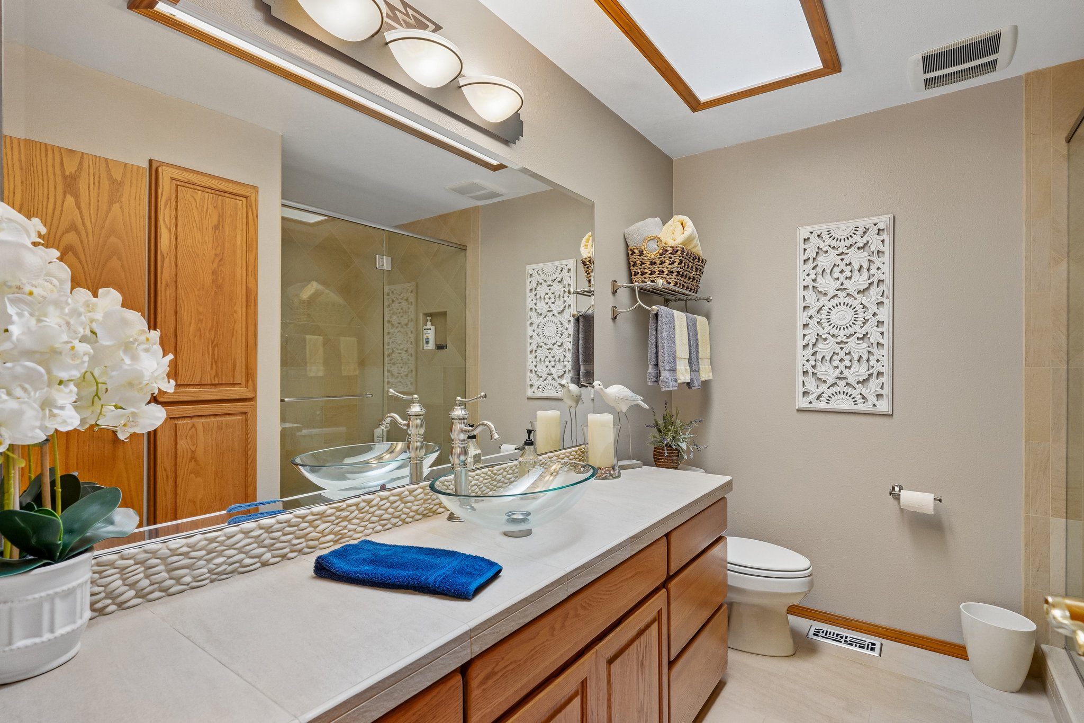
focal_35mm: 17
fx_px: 512
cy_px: 362
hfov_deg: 93.3
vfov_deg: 70.4
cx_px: 542
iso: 2000
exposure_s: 1/45
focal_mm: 17
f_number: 8
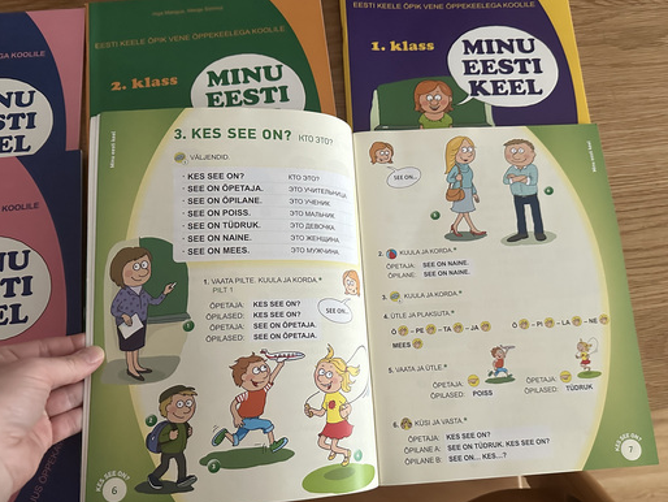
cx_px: 340
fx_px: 541
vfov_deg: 49.7
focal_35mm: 28
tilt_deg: -75.7
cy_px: 281
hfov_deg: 63.4
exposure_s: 1/57
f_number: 1.78
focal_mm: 6.86
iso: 1000
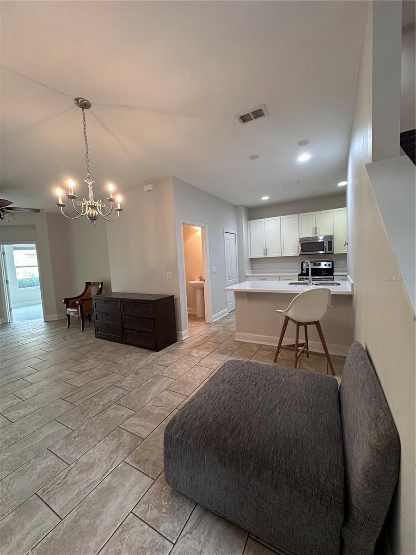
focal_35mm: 14
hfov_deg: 85.7
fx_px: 224
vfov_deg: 102.1
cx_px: 208
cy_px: 278
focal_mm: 2.22
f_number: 2.2
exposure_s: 1/60
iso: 250
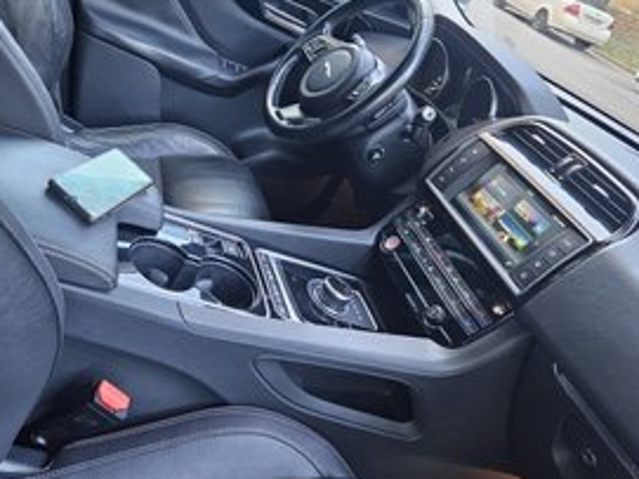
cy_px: 151
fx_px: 627
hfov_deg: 53.6
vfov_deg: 41.1
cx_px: 252
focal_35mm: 34
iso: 1000
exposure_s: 1/200
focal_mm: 5.4
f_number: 1.8
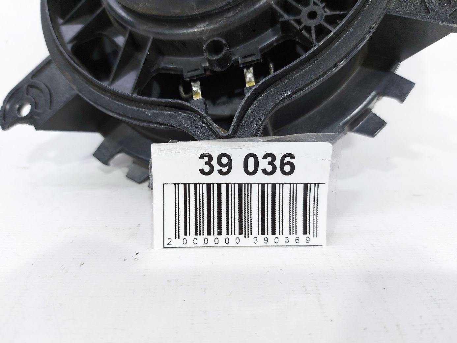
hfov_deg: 71.6
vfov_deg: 56.8
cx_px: 228
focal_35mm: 24
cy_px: 172
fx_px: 317
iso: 100
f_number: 1.8
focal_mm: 5.23
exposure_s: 1/50
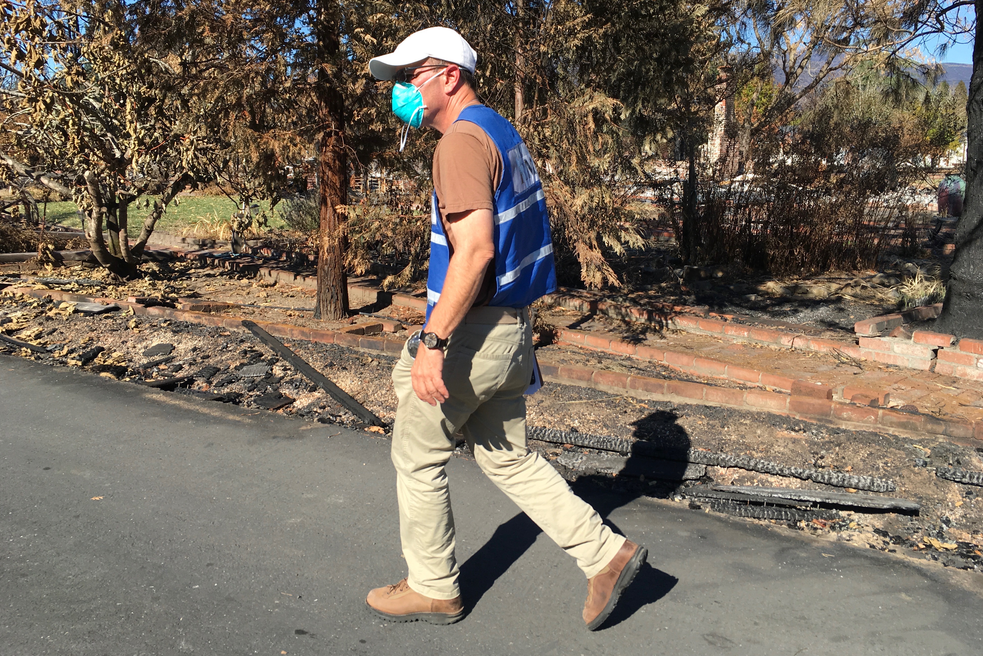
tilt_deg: -3.0
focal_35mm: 31
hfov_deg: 60.3
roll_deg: +2.2
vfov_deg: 42.2
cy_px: 284
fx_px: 846
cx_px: 491
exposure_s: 1/1083
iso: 25
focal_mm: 4.15
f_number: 2.2
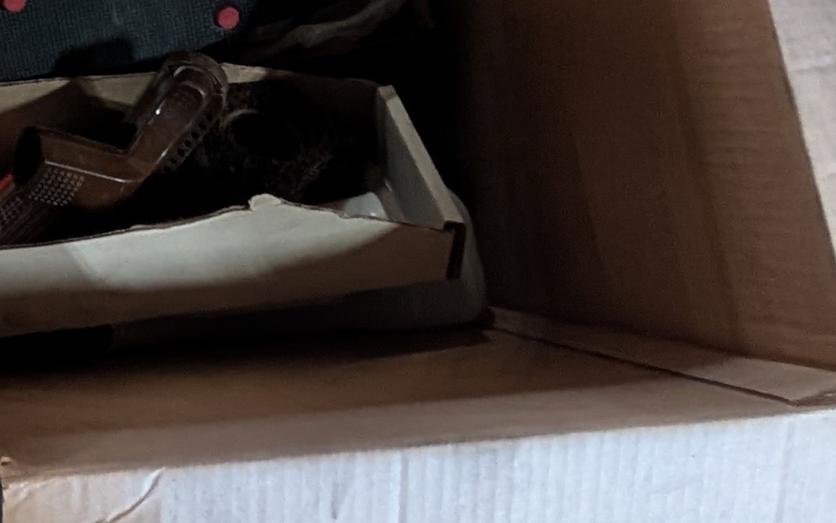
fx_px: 1276
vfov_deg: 20.5
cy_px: -213
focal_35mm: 56
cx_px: -317
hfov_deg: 28.1
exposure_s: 1/24
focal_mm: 2.02
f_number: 1.7
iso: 360
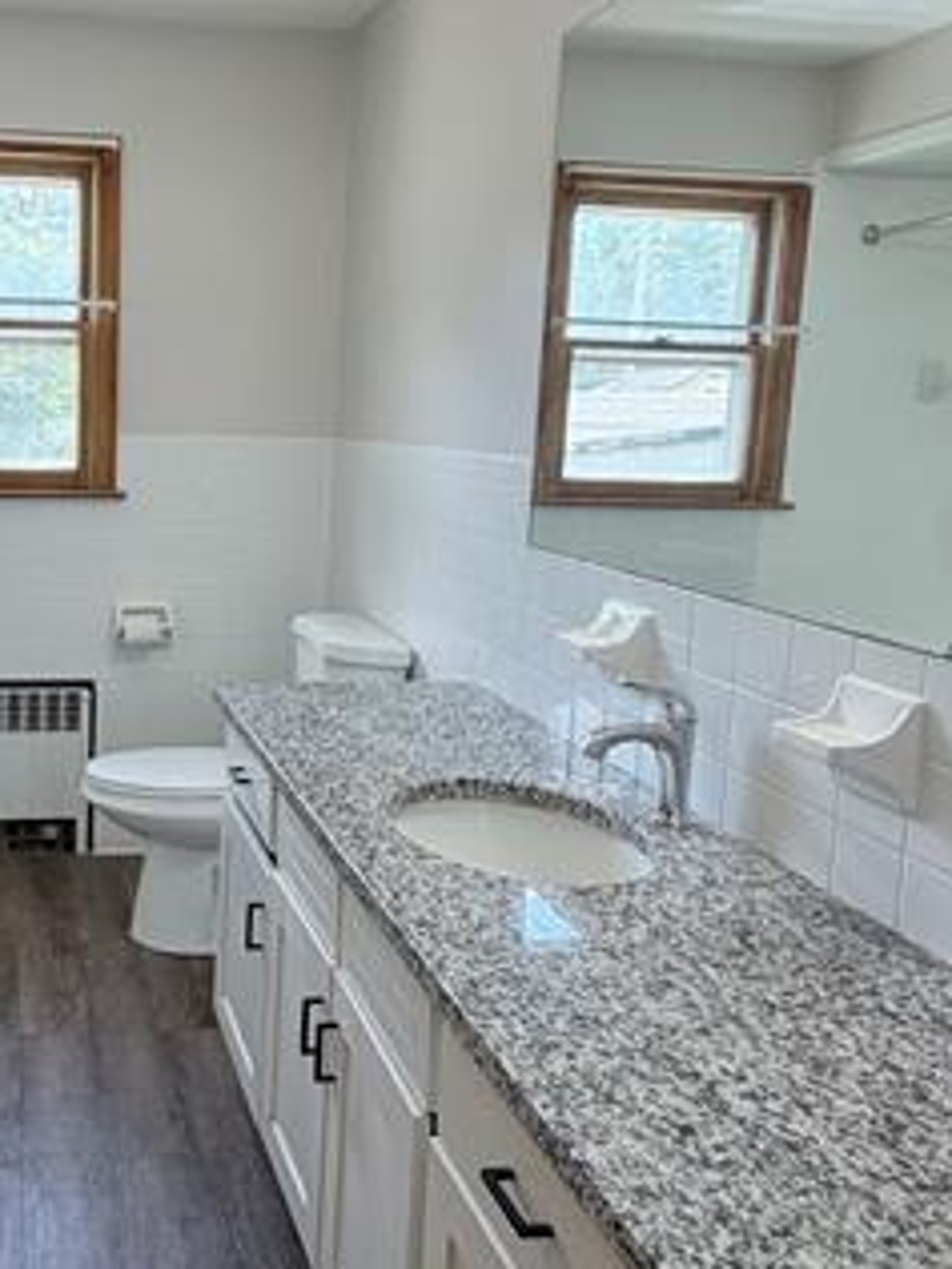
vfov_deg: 53.9
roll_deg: -1.4
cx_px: 153
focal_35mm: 34
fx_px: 1247
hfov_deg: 39.6
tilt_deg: -8.0
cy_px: 574
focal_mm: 2.22
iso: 125
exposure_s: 1/121
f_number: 2.2
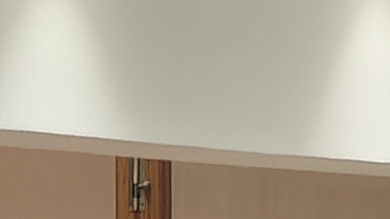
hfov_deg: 2.8
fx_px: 7913
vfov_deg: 1.6
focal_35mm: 765
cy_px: 663
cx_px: 122
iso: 127
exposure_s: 1/33.3
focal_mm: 13.3
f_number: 2.55
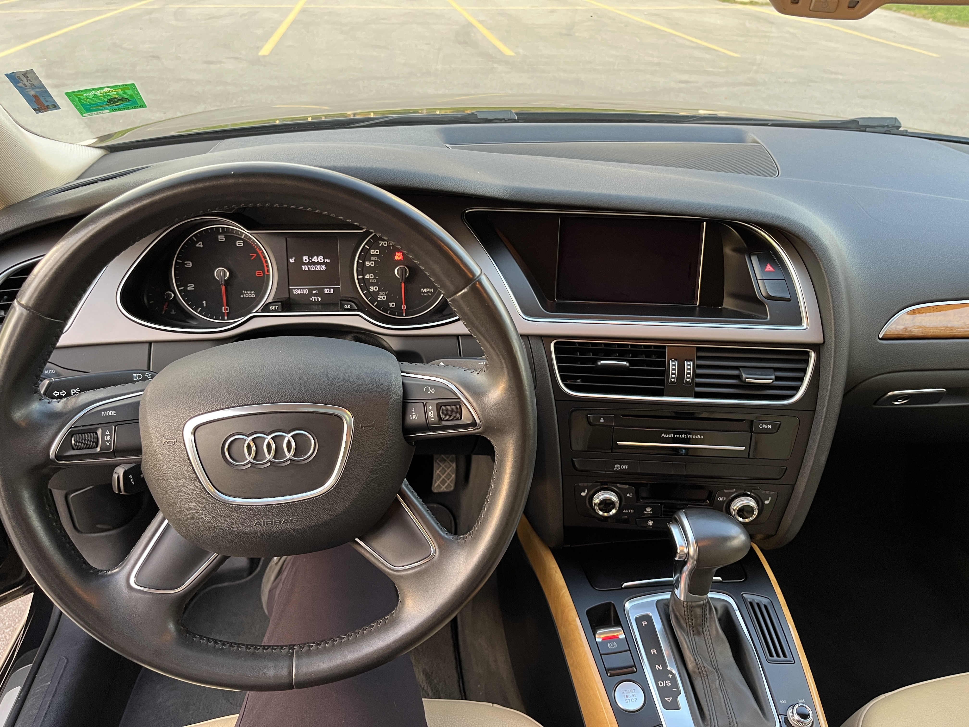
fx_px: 728
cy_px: 364
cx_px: 484
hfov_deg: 67.3
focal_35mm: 26
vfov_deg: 53.1
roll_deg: +0.4
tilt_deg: -32.6
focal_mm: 5.1
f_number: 1.6
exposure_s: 1/60
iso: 160
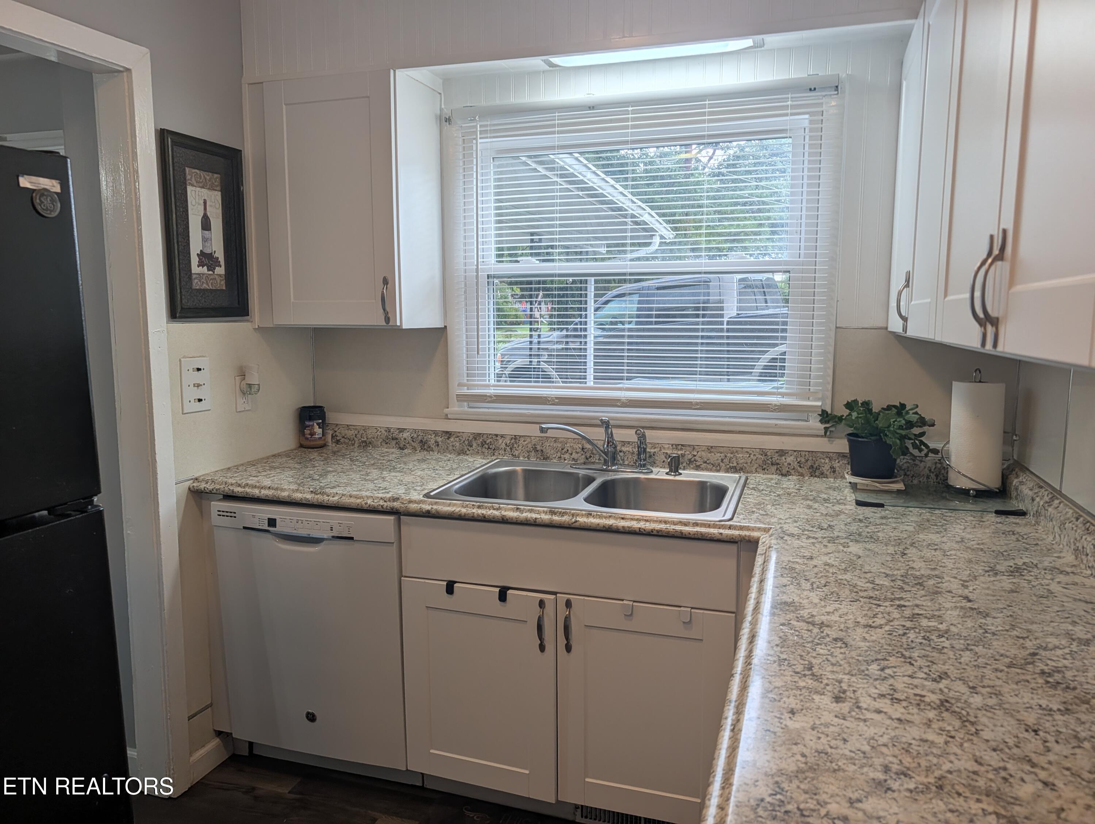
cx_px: 548
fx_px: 760
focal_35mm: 24
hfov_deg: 71.5
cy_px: 412
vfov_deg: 56.9
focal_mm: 6.9
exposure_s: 1/314
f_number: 1.68
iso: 21
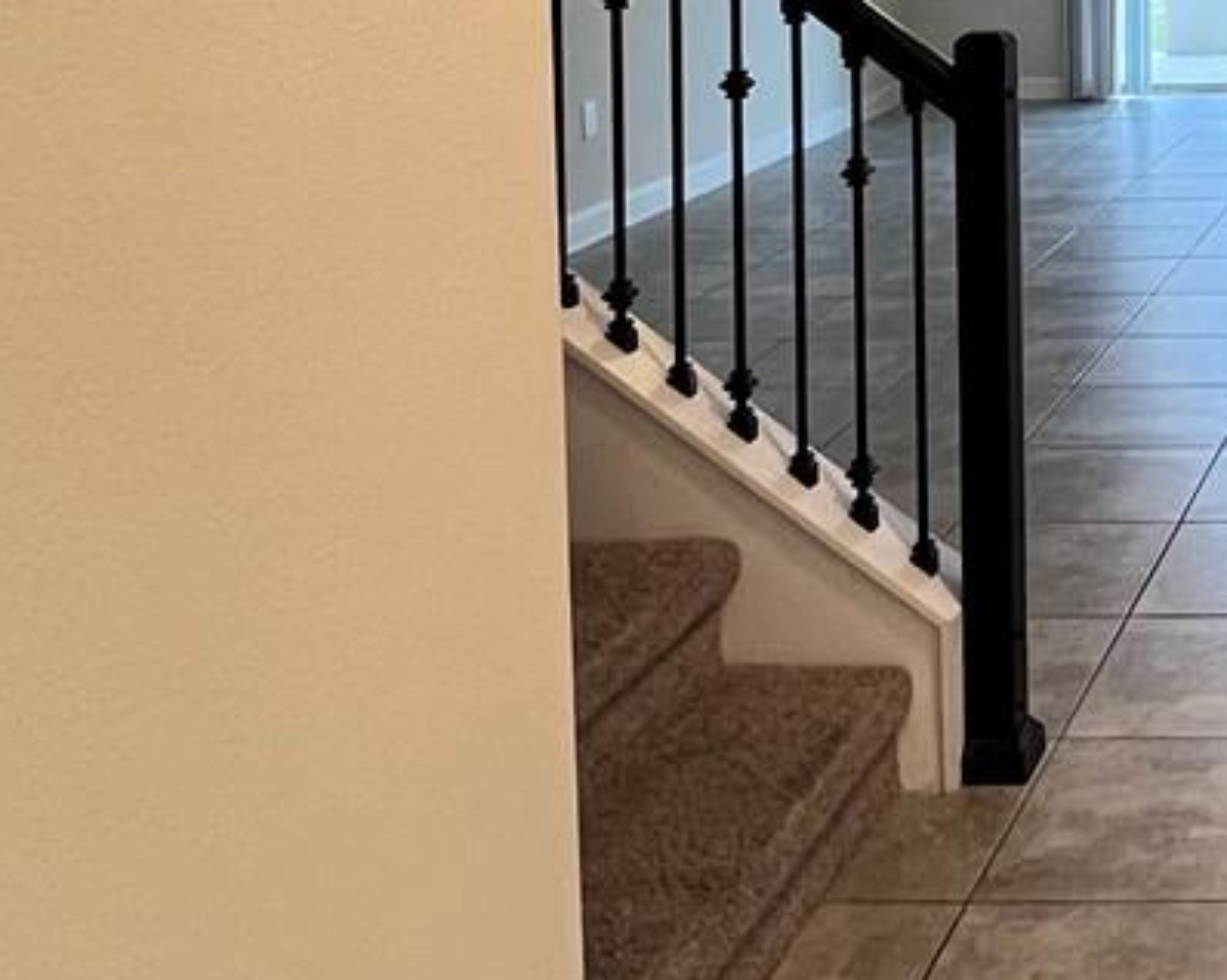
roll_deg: +1.3
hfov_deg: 30.1
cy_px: -148
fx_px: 1851
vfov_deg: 26.8
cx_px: 1541
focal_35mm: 51
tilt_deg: -1.3
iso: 320
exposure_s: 1/60
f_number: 1.8
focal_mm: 1.57
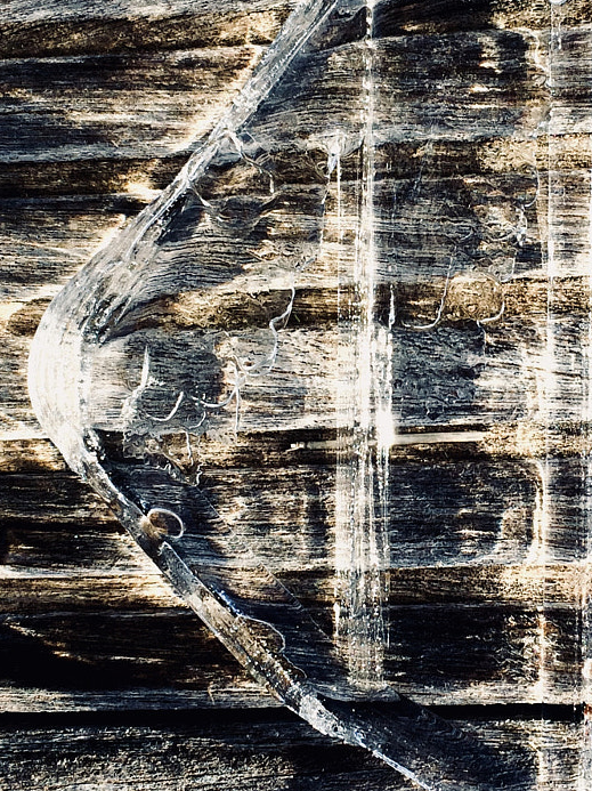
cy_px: 323
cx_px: 440
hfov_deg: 21.7
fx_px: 1529
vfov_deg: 28.9
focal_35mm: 67
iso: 32
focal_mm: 4.15
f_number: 2.2
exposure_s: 1/554
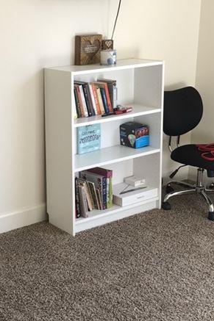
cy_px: 135
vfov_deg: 31.4
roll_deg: -0.2
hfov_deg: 21.0
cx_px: 40
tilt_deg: -15.1
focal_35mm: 64
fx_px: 571
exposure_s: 1/60
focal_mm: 3.99
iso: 25
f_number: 1.8
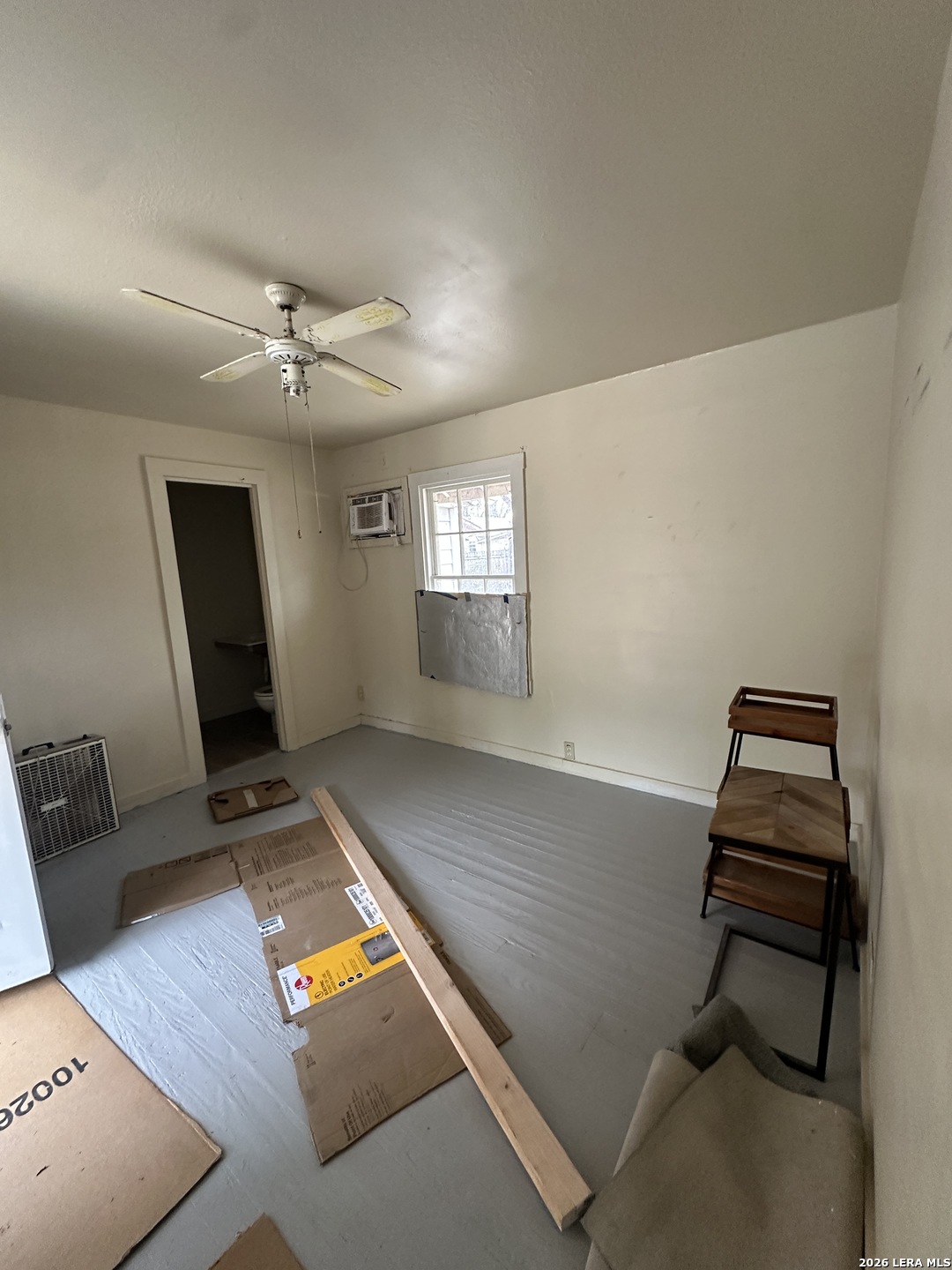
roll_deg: +2.8
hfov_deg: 85.7
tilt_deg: -9.0
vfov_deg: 102.1
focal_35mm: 14
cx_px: 476
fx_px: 513
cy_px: 635
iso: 320
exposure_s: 1/86
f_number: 2.2
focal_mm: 2.22
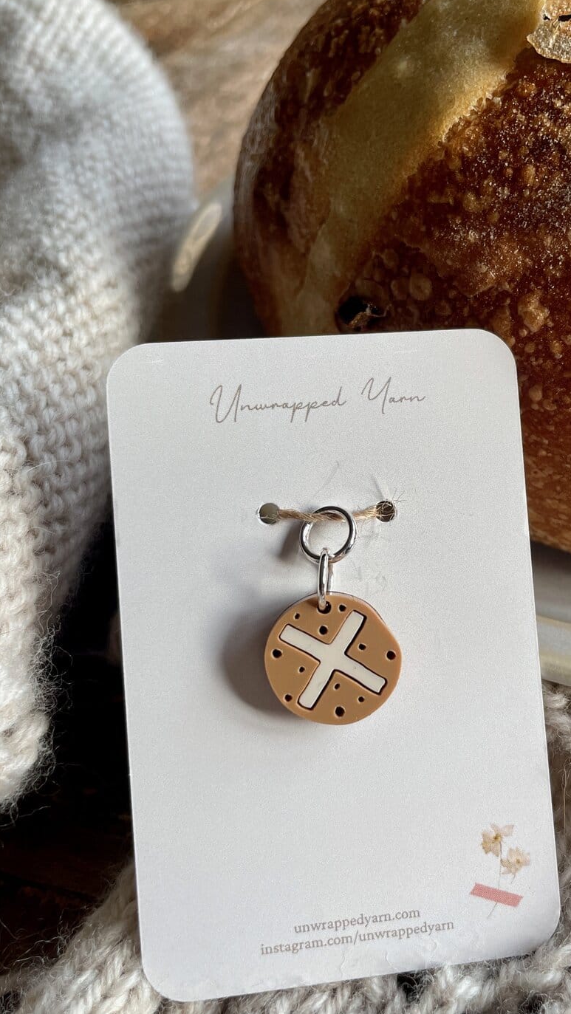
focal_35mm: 33
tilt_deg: -47.1
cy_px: 537
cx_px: 417
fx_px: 888
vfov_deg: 59.4
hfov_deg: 35.0
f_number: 1.6
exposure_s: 1/121
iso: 64
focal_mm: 4.2
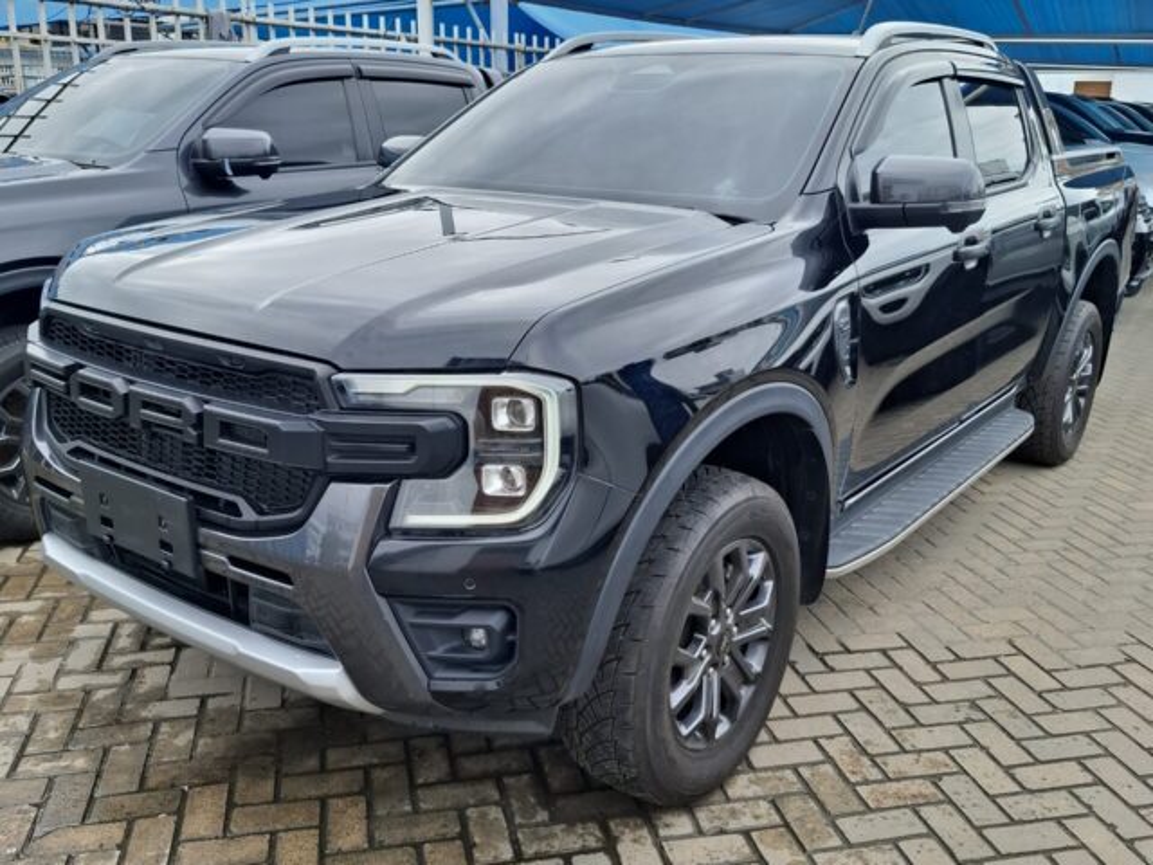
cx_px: 576
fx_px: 766
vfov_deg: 58.9
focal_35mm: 23
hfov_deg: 73.9
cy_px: 432
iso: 50
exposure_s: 1/417
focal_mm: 5.54
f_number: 1.8
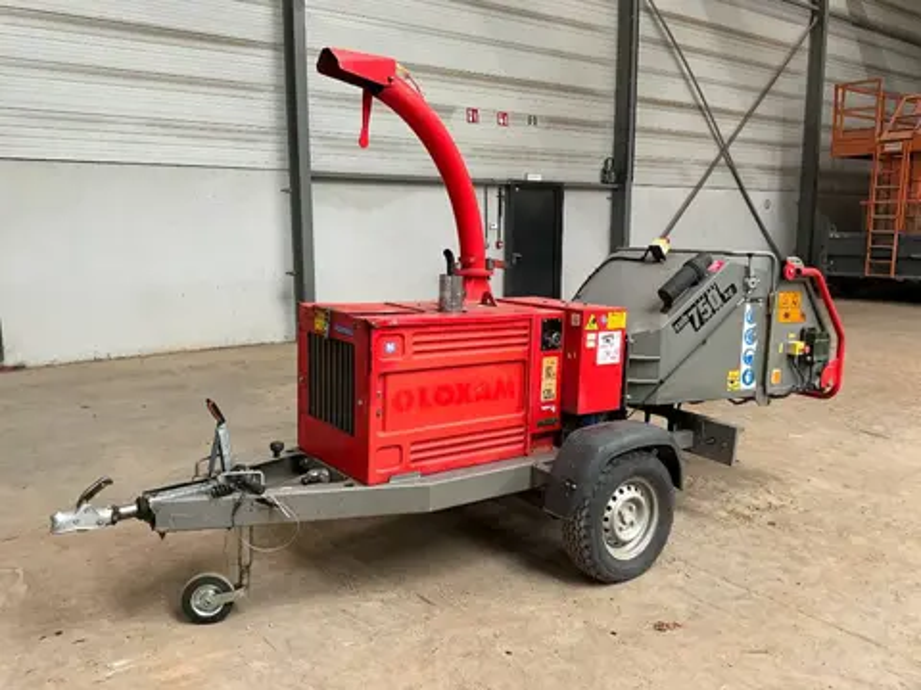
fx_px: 772
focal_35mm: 29
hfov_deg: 61.7
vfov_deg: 48.2
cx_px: 460
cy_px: 345
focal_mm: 3
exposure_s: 1/75
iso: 64
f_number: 1.8
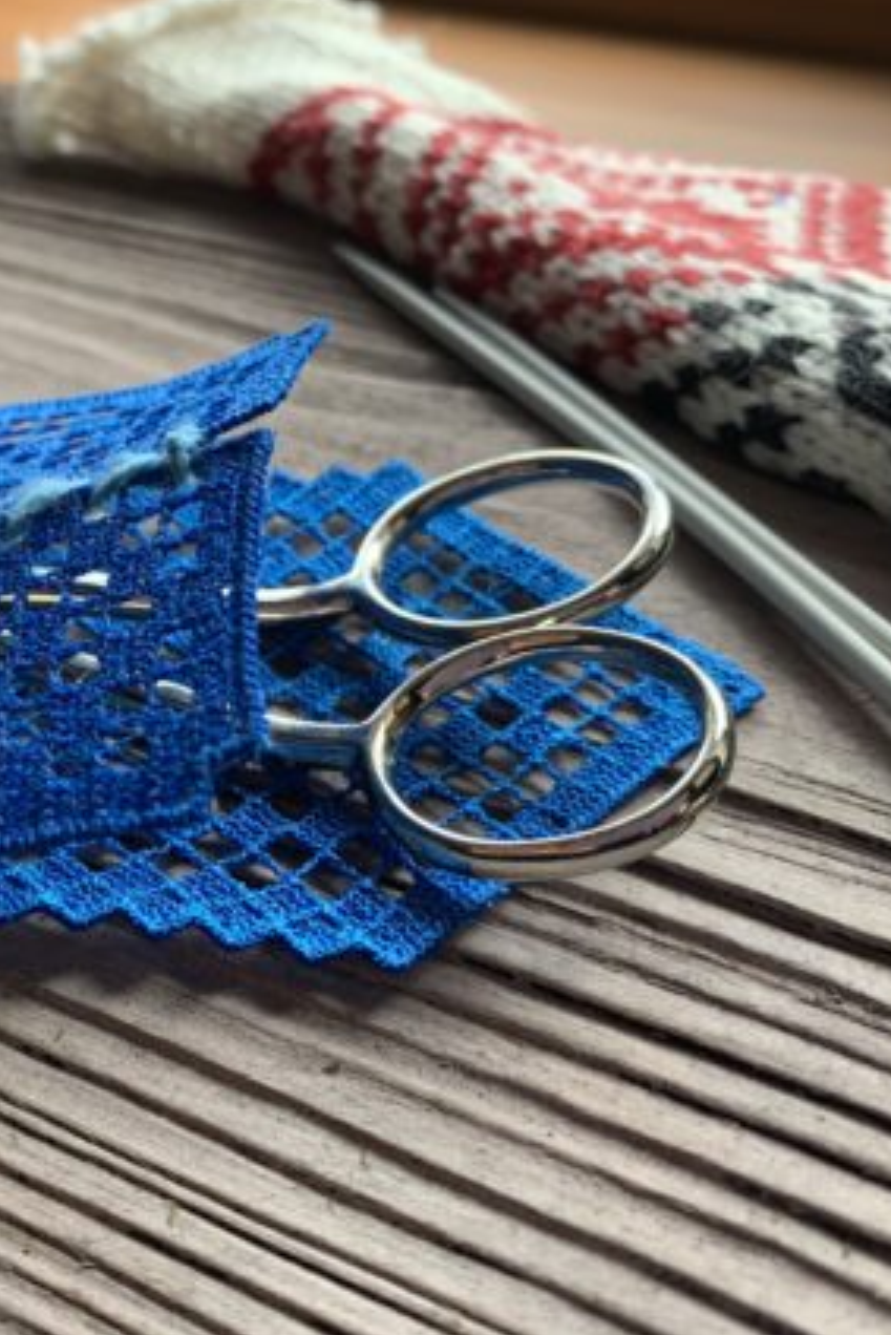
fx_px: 1372
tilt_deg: -37.3
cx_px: 126
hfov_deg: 34.4
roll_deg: +1.0
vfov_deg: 51.9
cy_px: 666
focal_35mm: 37
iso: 50
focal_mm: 4.25
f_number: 1.8
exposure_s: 1/121
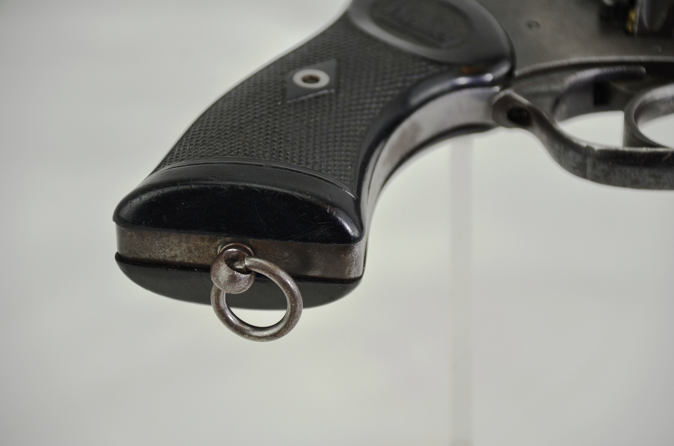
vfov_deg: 6.8
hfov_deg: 10.2
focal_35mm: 202
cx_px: 337
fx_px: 3783
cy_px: 223
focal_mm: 135
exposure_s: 1/250
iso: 640
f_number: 5.6
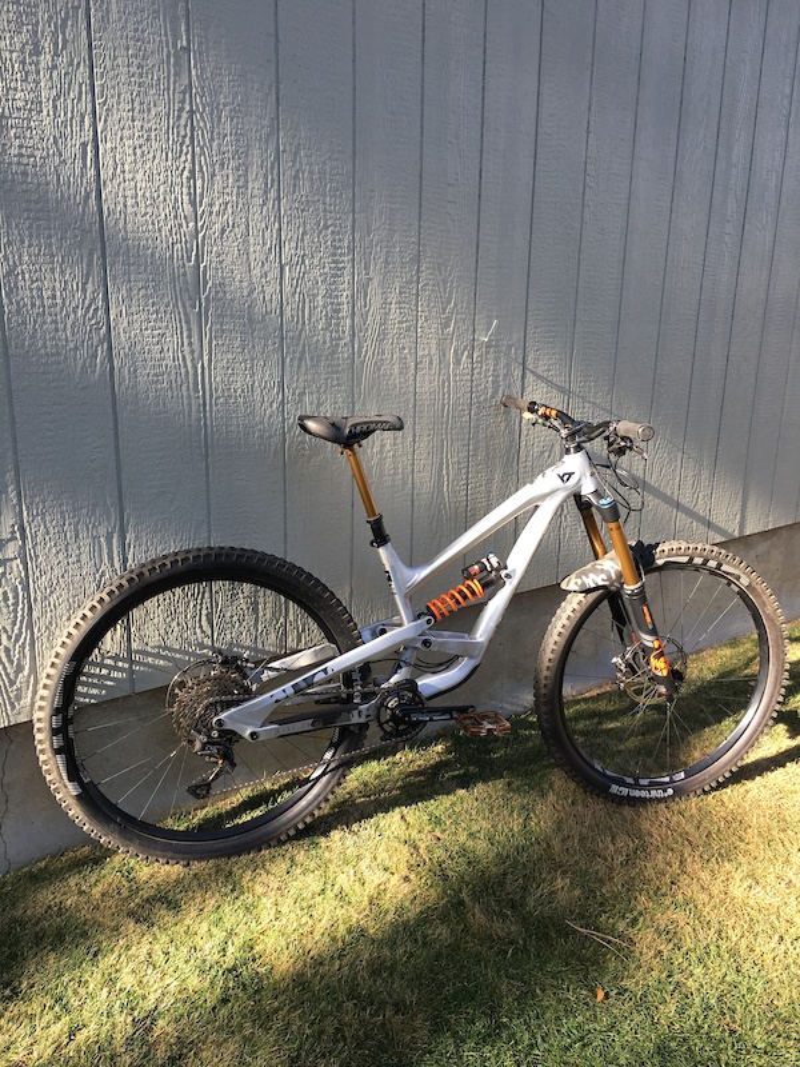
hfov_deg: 48.2
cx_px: 400
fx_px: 894
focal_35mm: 29
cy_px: 534
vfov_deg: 61.7
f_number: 2.2
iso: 25
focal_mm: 4.15
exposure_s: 1/197
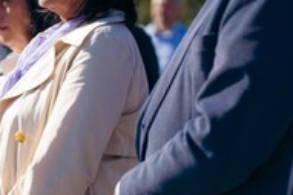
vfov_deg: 6.2
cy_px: 75
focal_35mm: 222
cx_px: -43
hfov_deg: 9.2
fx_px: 1805
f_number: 2.8
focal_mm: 94
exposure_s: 1/5000
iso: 100
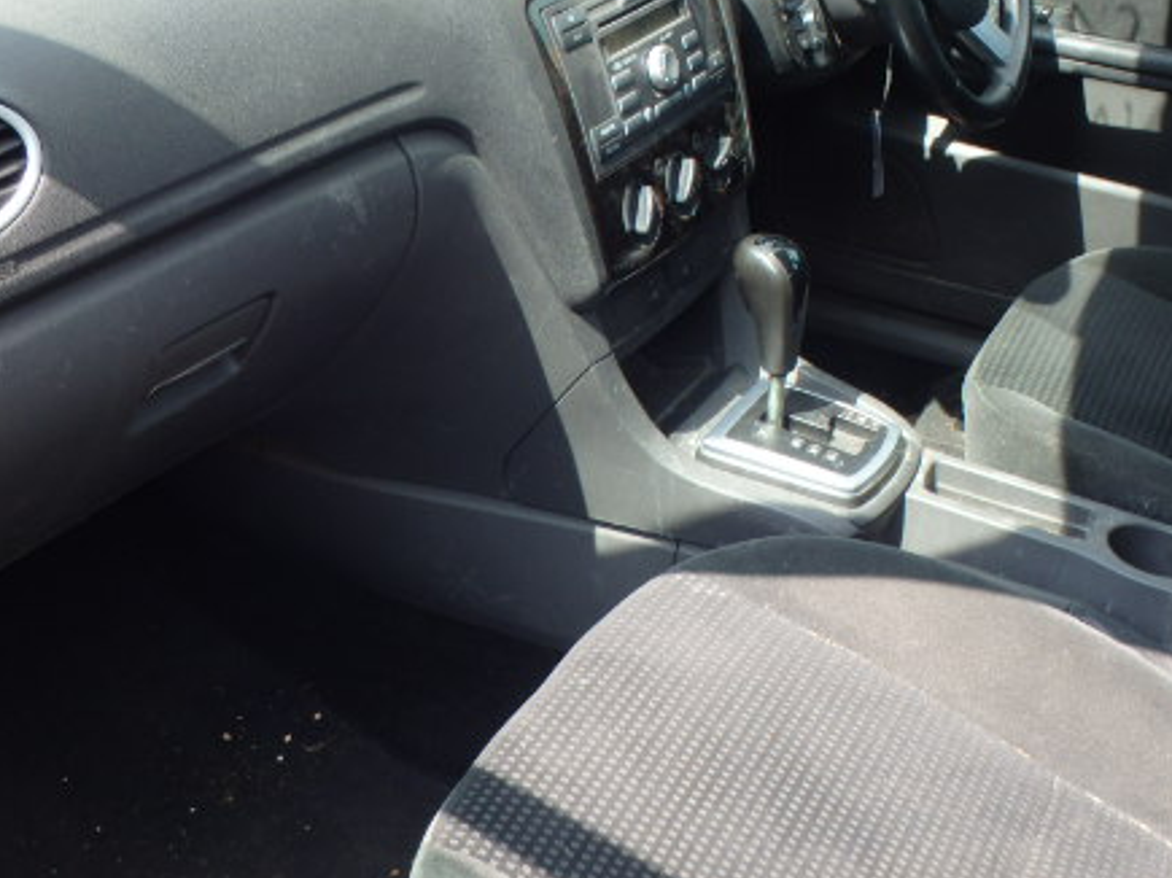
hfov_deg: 37.8
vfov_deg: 28.9
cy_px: 302
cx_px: 768
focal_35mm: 50
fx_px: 1692
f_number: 4.4
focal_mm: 6.1
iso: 125
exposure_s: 1/80
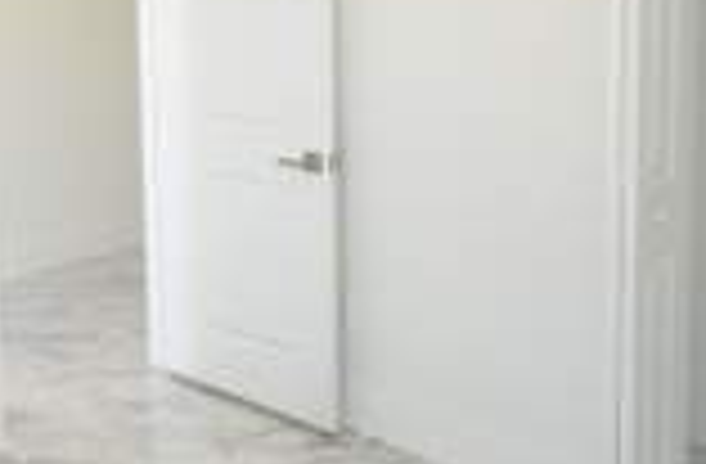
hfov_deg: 41.0
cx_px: 135
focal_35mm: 46
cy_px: 70
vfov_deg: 28.1
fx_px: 898
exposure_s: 1/80
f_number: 4.5
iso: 200
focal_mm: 10
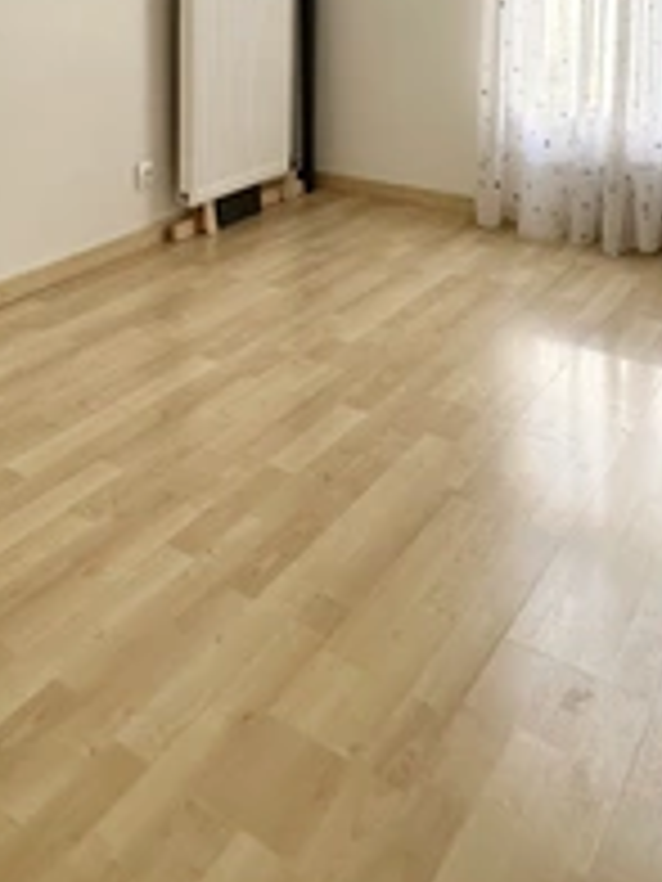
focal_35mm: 38
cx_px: 164
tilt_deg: -3.2
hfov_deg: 36.8
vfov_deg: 42.5
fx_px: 969
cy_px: 4
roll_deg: +0.3
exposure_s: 1/99
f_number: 2.2
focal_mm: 2.22
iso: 80
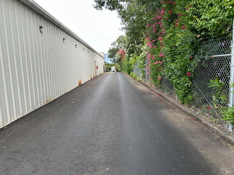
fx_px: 176
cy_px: 88
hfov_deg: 67.3
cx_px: 117
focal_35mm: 26
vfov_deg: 53.1
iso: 50
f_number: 1.5
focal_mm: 5.7
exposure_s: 1/458
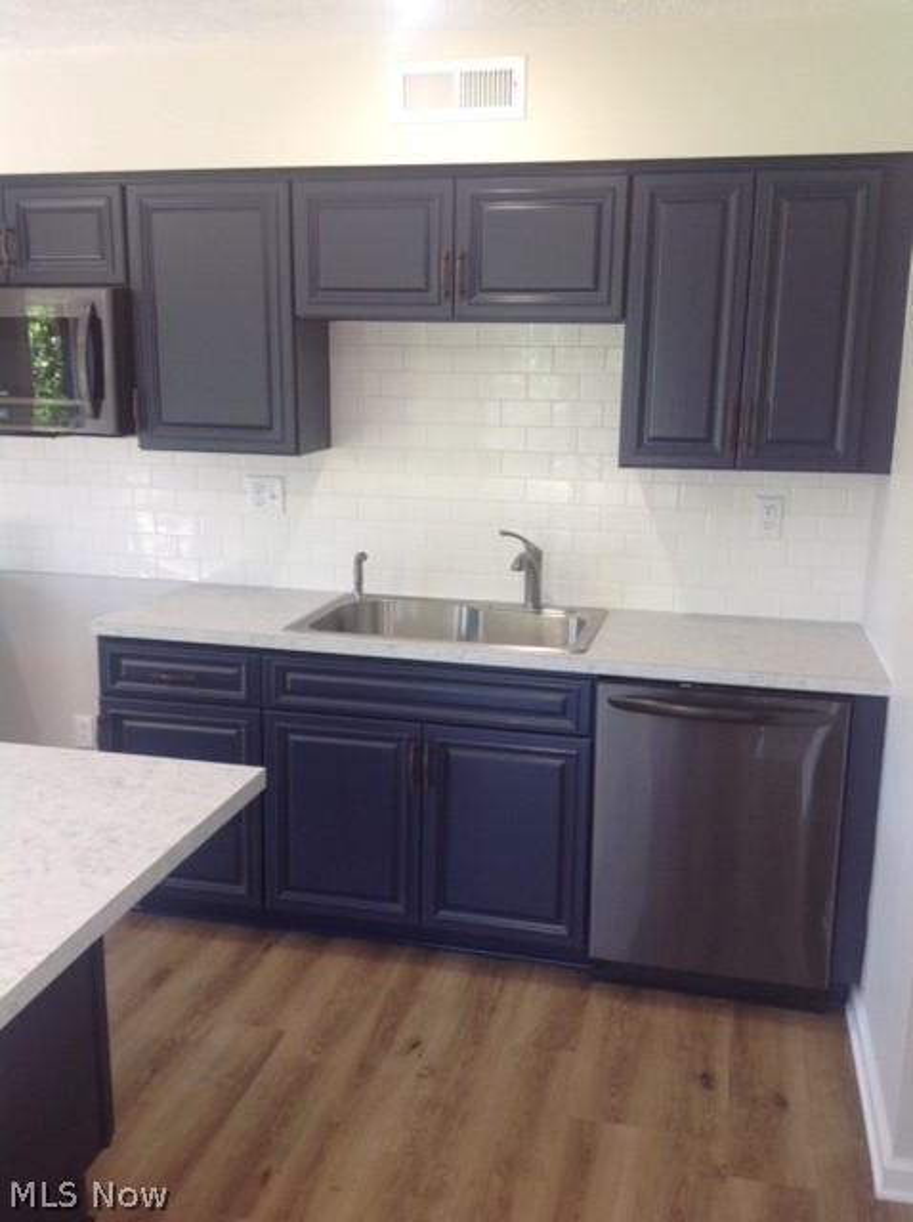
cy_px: 611
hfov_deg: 40.6
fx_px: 1234
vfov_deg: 52.7
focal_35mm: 35
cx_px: 456
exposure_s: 1/40
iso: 64
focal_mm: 4.28
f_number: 2.4
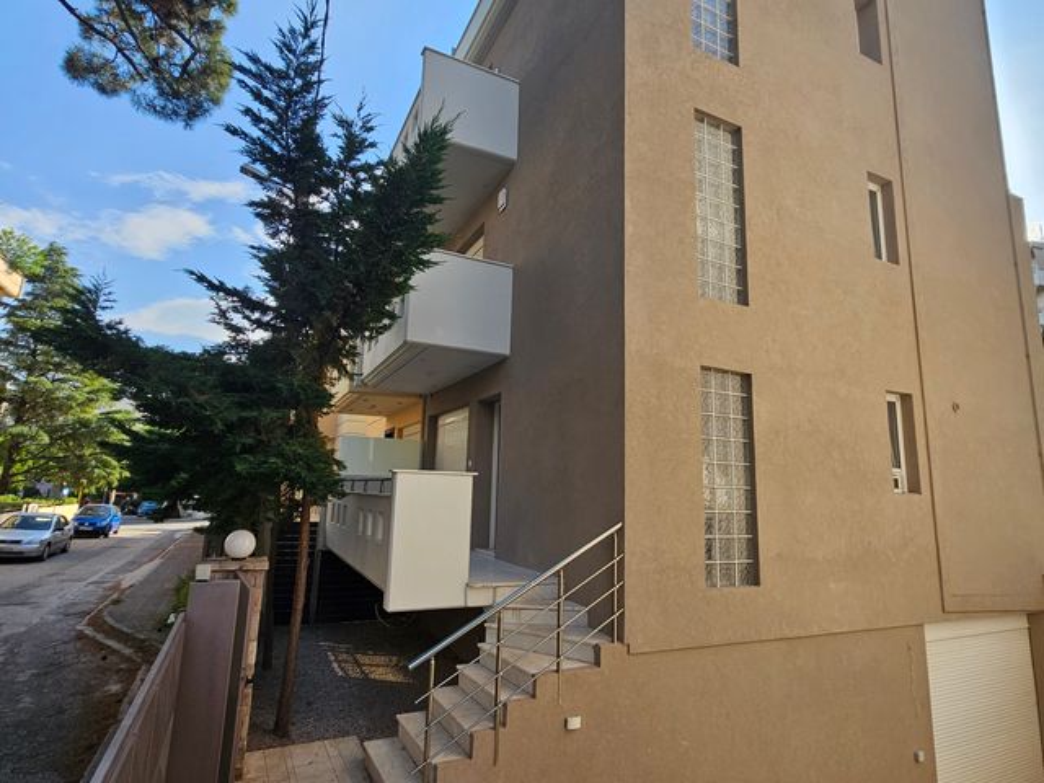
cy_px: 392
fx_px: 392
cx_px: 522
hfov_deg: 106.2
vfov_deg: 89.9
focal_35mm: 13
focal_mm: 2.2
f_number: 2.2
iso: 50
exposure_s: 1/836
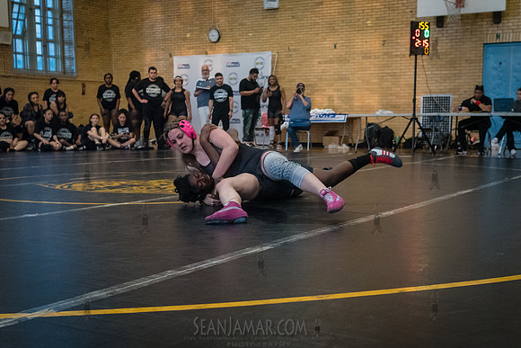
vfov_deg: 27.6
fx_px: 705
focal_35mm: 49
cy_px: 221
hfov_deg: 40.6
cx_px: 274
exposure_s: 1/320
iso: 5000
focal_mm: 35
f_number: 4
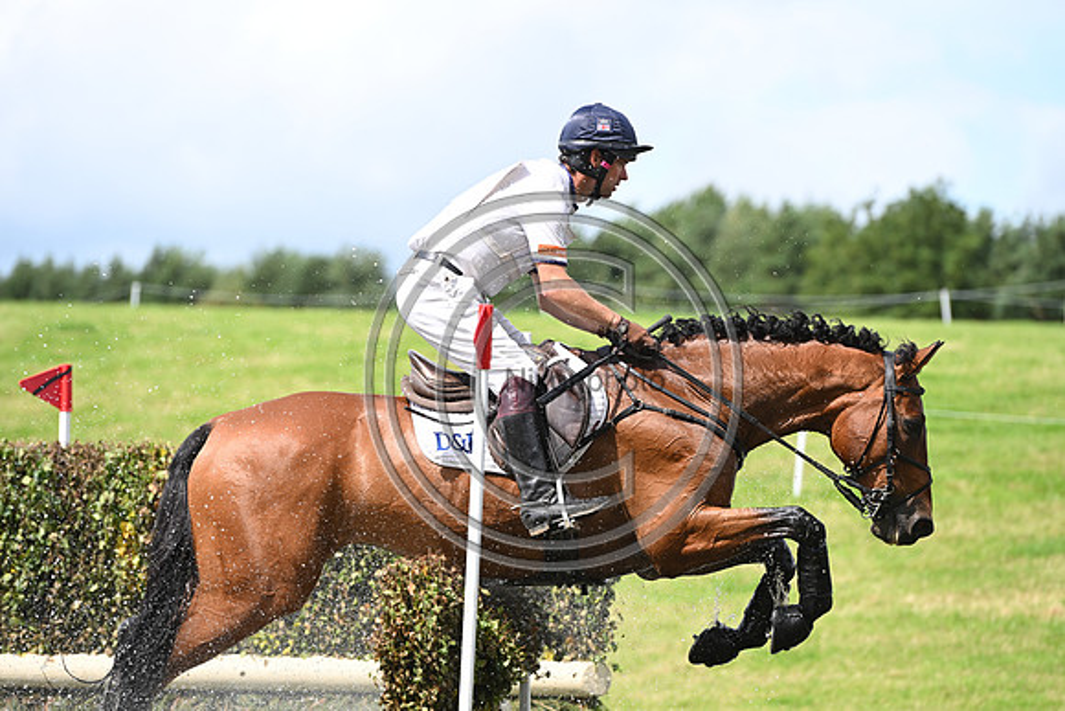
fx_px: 5474
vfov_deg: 7.4
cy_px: 356
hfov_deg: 11.1
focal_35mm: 185
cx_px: 532
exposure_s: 1/1250
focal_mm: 185
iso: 280
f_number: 4.5
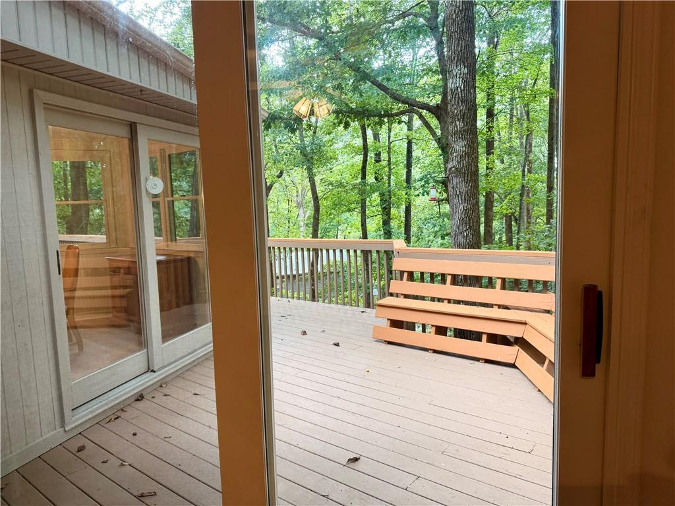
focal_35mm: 24
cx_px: 338
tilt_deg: -6.5
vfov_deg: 56.8
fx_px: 468
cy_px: 253
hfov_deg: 71.6
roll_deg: +1.5
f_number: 1.78
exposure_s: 1/60
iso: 160
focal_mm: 6.76
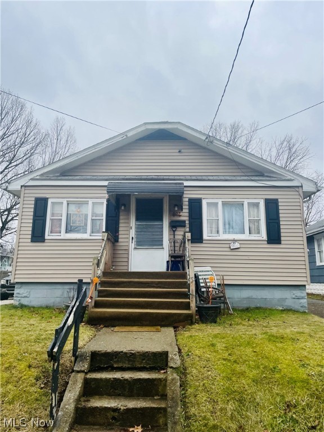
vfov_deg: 67.3
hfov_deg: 53.1
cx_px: 162
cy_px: 216
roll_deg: -0.5
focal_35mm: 26
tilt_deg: +12.4
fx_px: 324
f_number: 1.6
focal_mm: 4.2
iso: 32
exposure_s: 1/1984
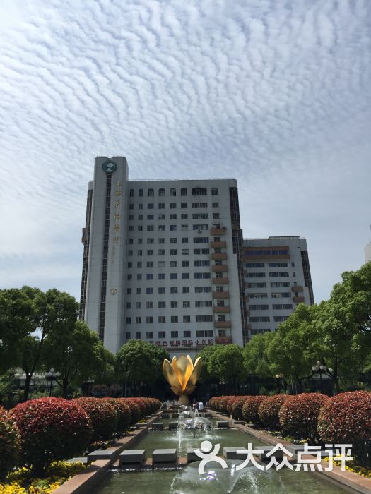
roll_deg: +1.8
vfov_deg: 61.7
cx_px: 186
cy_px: 247
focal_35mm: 29
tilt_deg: +22.1
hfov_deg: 48.2
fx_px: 414
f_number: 2.2
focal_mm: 4.15
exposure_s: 1/4405
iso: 32
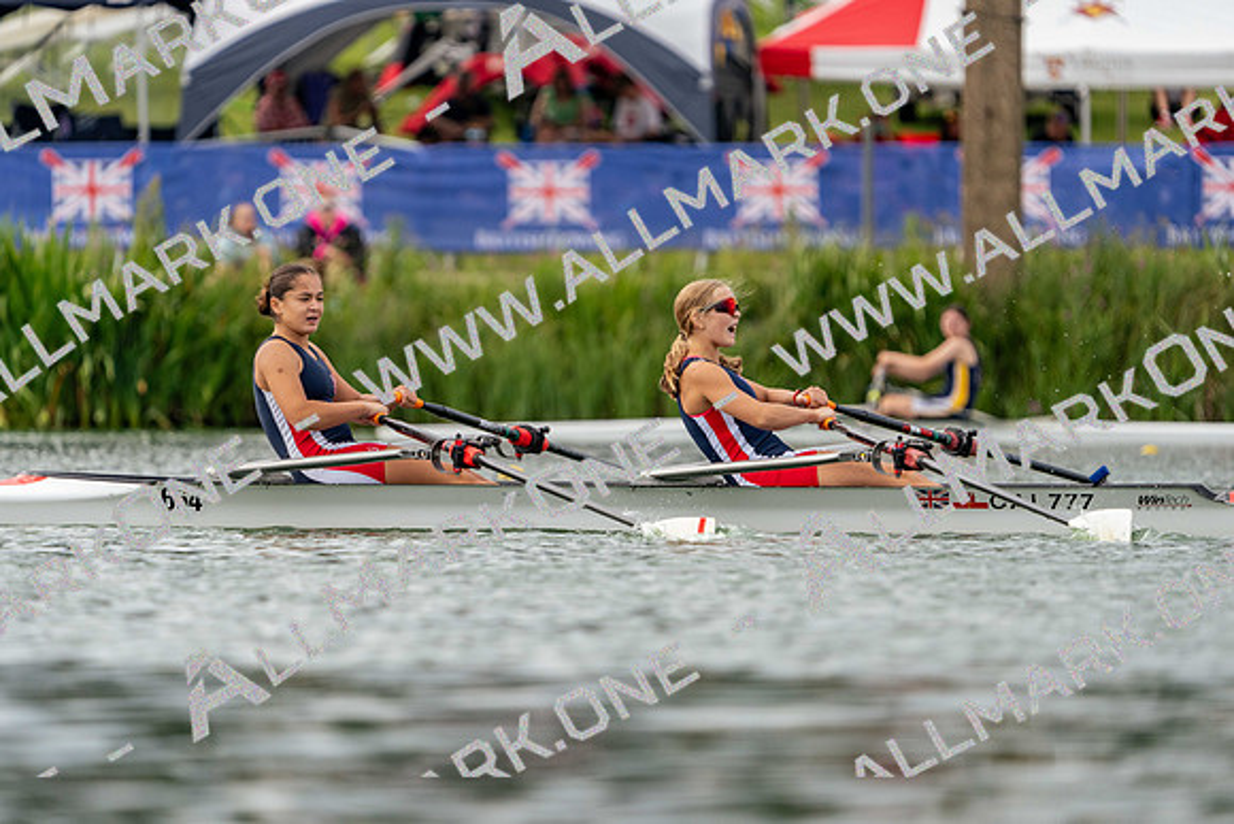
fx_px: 16114
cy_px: 412
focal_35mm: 470
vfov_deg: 2.9
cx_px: 617
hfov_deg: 4.4
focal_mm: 470
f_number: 6.3
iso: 500
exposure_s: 1/1600
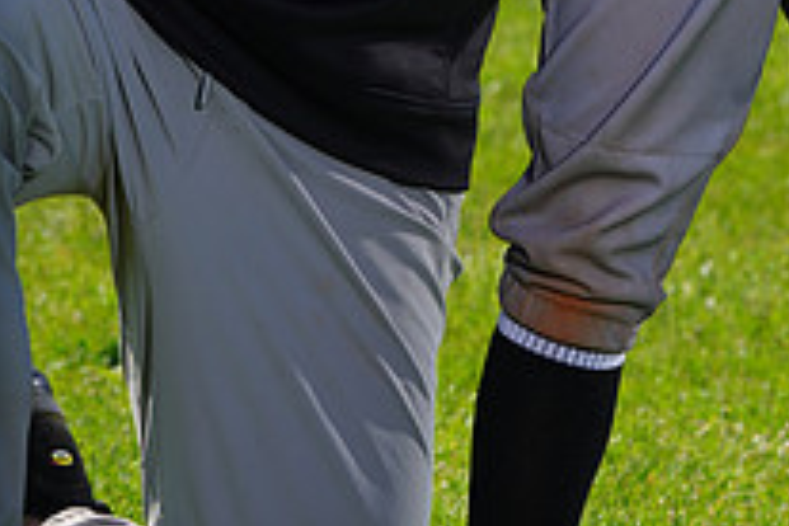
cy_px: -530
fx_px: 8656
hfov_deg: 5.2
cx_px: 444
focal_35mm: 395
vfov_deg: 3.5
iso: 100
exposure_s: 1/250
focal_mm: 141
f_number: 8
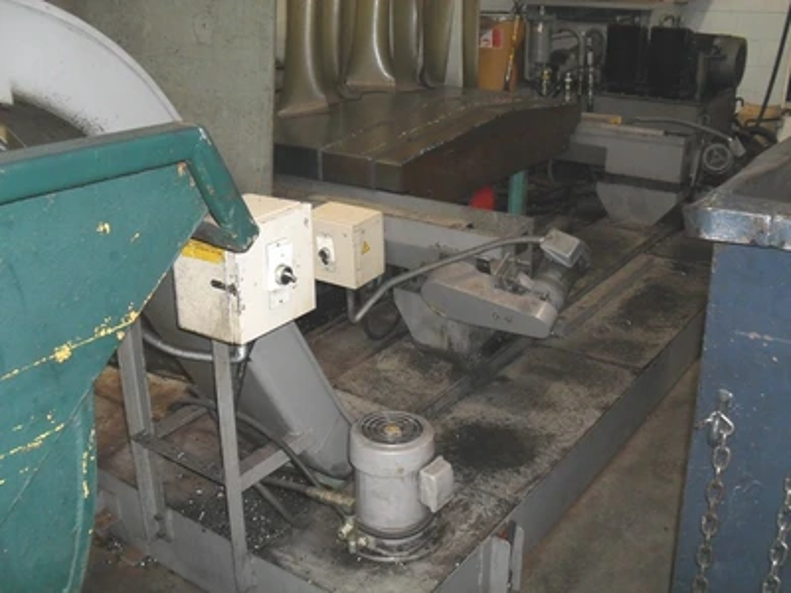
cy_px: 296
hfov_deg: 52.6
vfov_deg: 40.7
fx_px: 800
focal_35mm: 35
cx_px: 396
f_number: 3.2
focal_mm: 6.3
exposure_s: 1/45
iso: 200
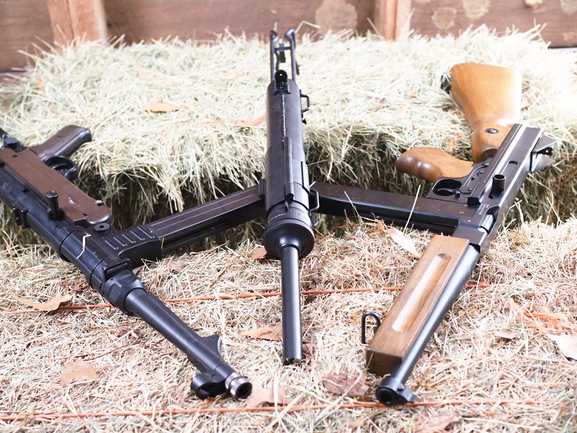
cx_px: 288
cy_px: 216
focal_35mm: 50
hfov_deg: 38.2
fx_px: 833
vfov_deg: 29.1
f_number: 3.2
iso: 3200
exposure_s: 1/160
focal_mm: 25
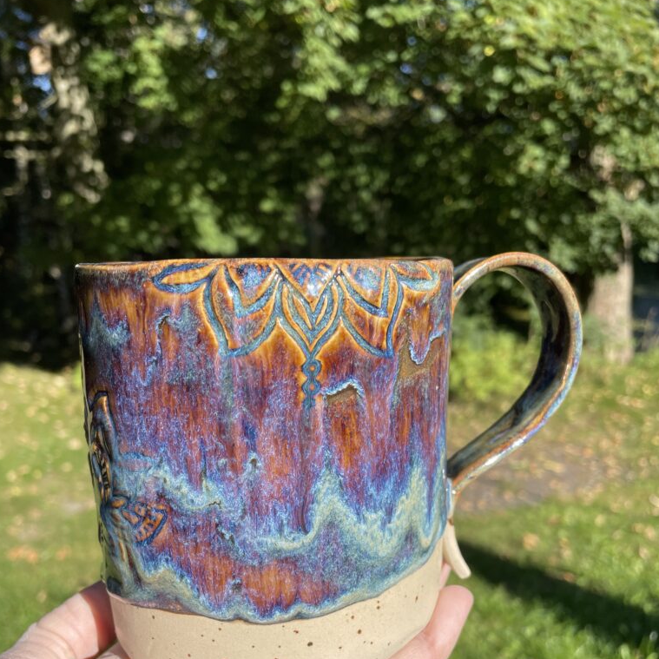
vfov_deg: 51.9
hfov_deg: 52.5
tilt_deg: -19.0
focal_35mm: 31
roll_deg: +1.5
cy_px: 418
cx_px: 329
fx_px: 668
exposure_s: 1/2506
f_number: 1.6
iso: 32
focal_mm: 4.2
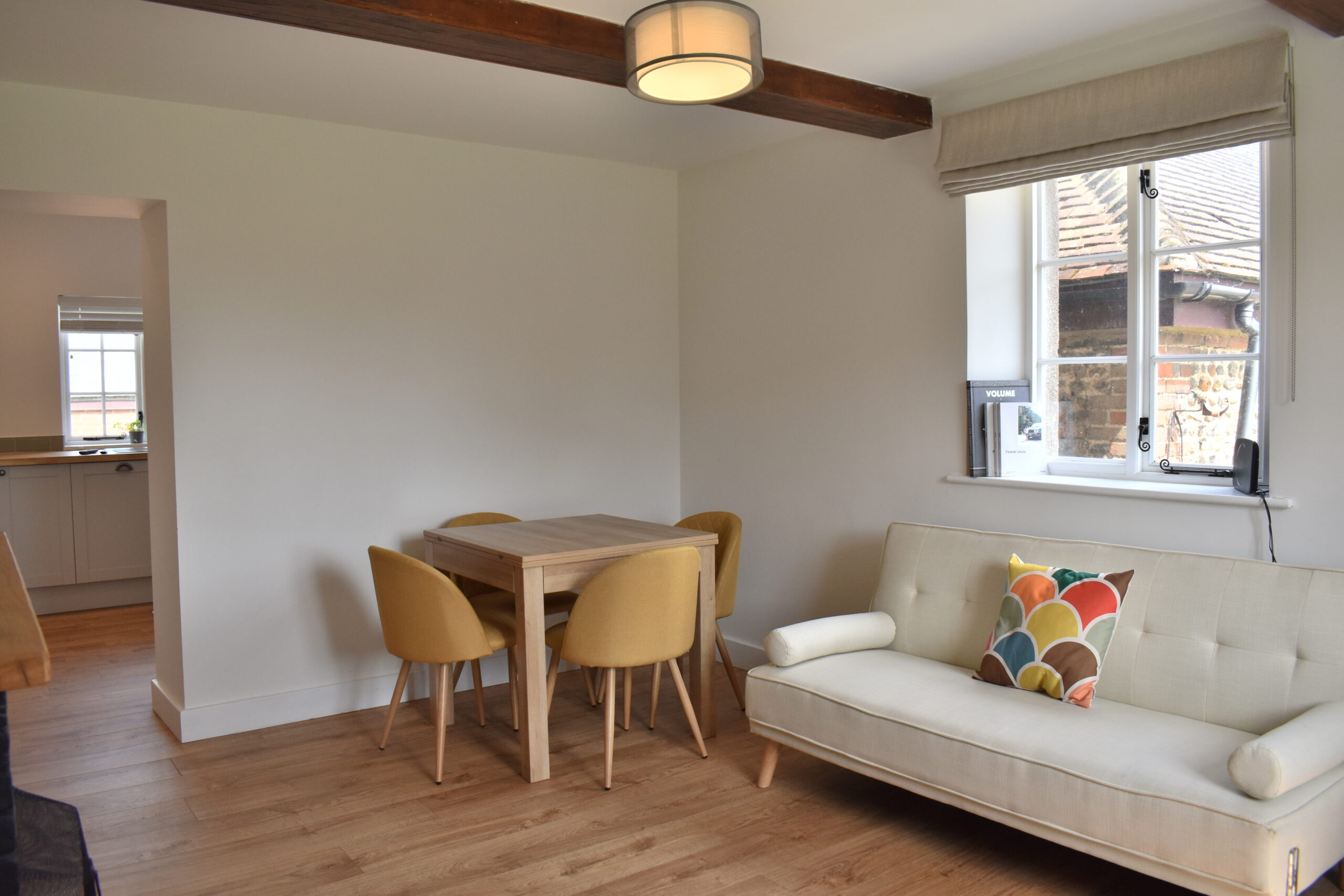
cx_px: 672
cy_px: 448
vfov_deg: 47.9
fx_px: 1008
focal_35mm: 27
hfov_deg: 67.4
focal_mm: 18
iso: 400
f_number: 5
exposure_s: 1/250
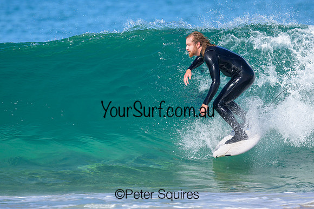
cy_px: 82
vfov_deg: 1.2
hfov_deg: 1.9
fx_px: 9603
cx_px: 174
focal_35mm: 1101
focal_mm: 800
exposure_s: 1/2000
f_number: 6.3
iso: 250
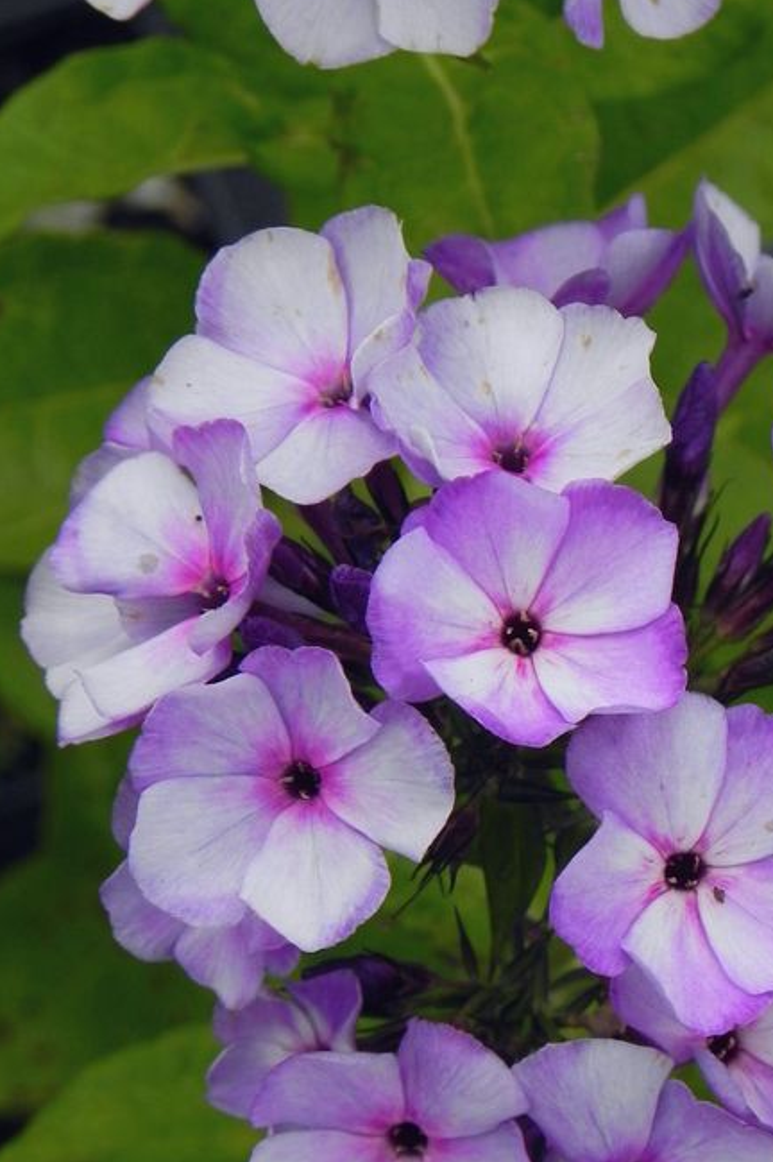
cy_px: 650
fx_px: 7609
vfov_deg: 8.7
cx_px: 492
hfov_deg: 5.8
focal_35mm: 236
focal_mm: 32.7
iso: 160
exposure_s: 1/500
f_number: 5.6
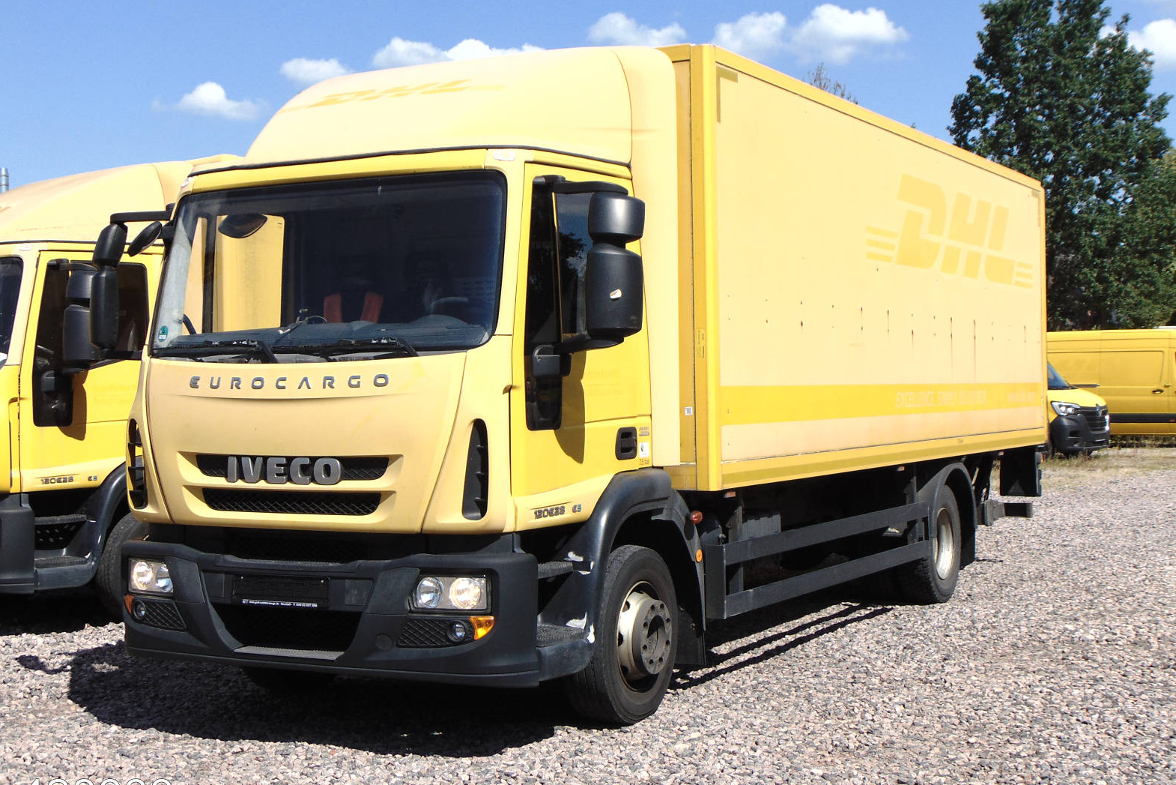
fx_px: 1731
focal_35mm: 53
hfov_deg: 37.5
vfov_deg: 25.5
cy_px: 383
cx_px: 591
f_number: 9
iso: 80
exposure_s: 1/250
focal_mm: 9
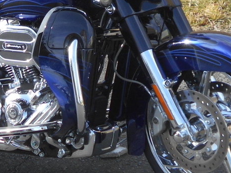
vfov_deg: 12.8
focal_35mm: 115
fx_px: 767
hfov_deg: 16.9
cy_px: 16
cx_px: 35
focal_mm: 7.7
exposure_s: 1/250
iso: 80
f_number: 4.2
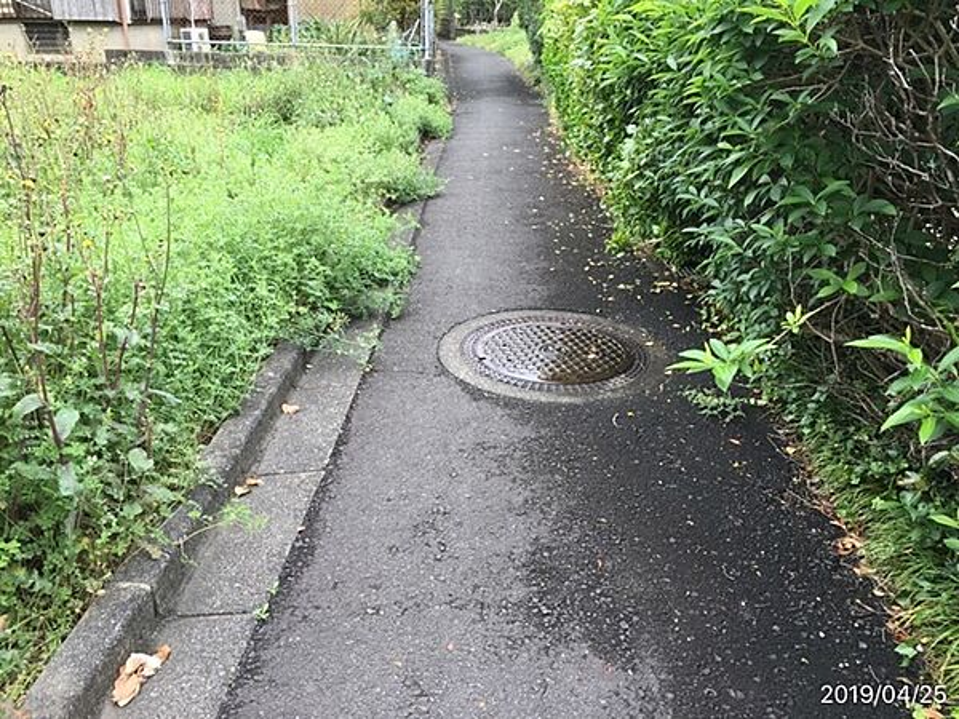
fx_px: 803
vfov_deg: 48.2
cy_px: 360
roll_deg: -1.7
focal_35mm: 29
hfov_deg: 61.7
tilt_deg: -21.2
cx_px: 480
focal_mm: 4.15
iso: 25
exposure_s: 1/240
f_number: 2.2
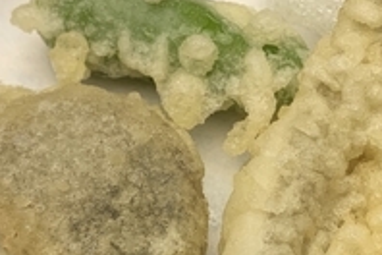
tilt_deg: -64.5
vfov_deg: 16.6
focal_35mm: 82
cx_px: 266
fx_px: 870
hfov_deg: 24.6
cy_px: 176
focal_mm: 4.25
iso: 50
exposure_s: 1/50
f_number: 1.8
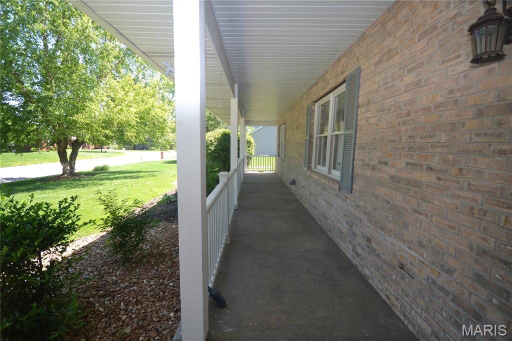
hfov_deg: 100.4
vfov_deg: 77.3
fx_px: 213
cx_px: 256
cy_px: 170
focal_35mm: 15
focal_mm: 10
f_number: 5
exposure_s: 1/100
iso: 400
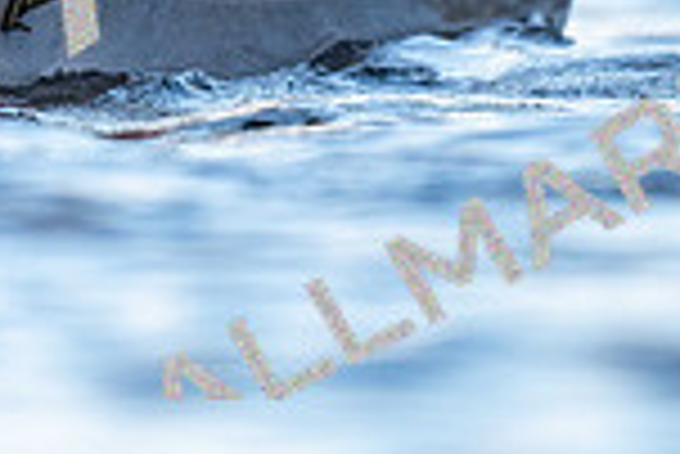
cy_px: -371
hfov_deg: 0.9
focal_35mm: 2308
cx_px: -342
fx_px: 43637
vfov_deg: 0.6
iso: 1250
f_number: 4
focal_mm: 600
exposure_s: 1/2500
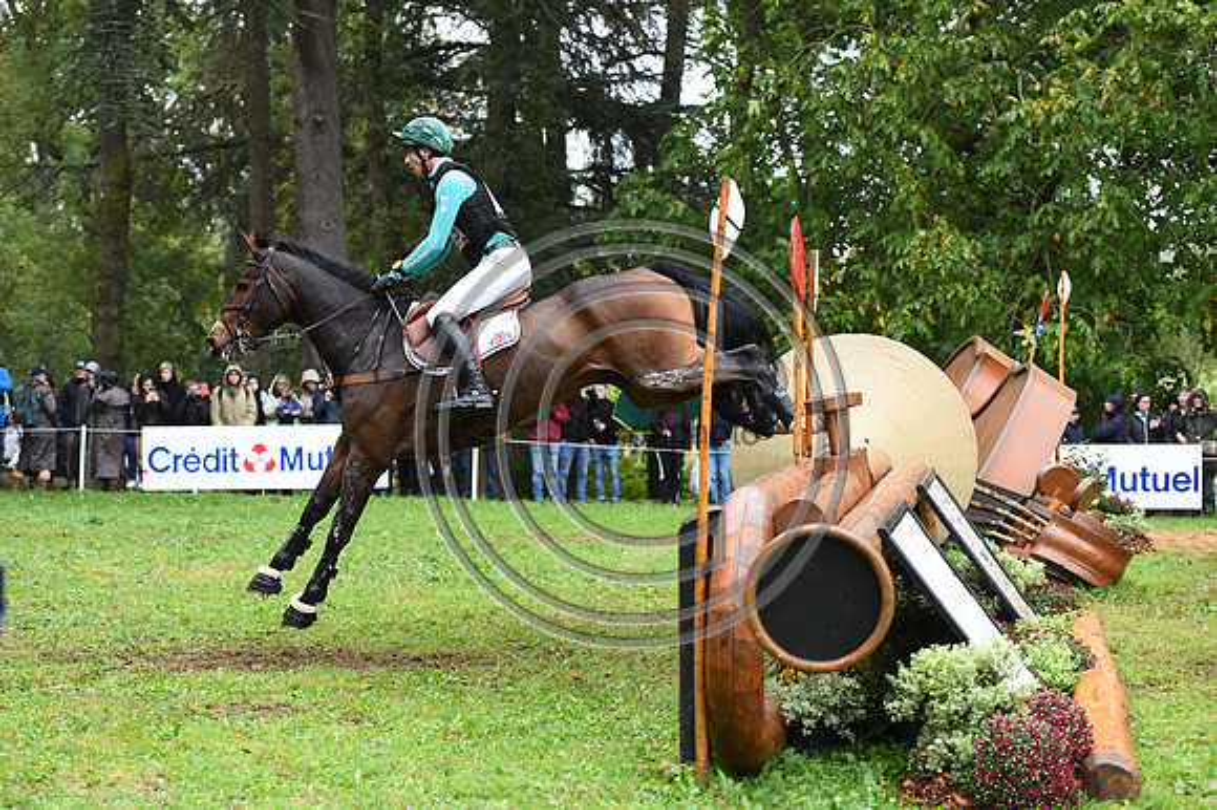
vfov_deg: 19.4
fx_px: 2365
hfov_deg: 28.9
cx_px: 608
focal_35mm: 70
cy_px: 405
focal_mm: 70
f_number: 3.5
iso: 2500
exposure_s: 1/1250
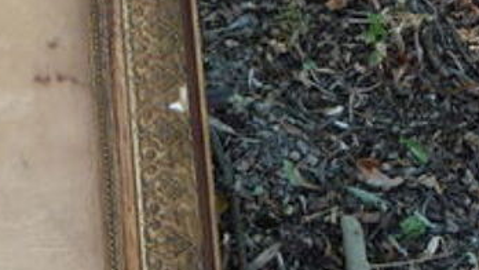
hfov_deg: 20.9
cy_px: 90
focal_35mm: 94
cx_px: -125
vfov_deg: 12.9
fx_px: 1194
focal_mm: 5.2
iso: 100
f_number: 3.3
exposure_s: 1/30
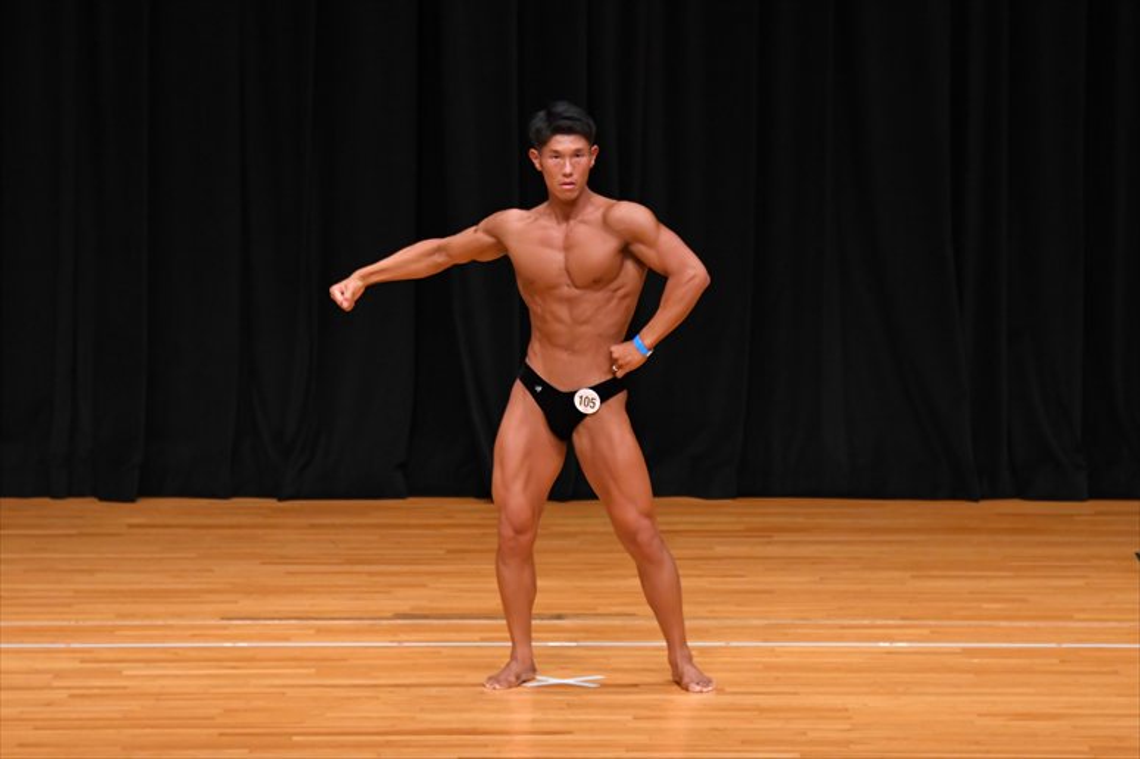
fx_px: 7596
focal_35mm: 240
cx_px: 570
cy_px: 380
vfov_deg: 5.7
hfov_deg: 8.6
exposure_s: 1/400
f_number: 5.6
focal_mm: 160
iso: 3200
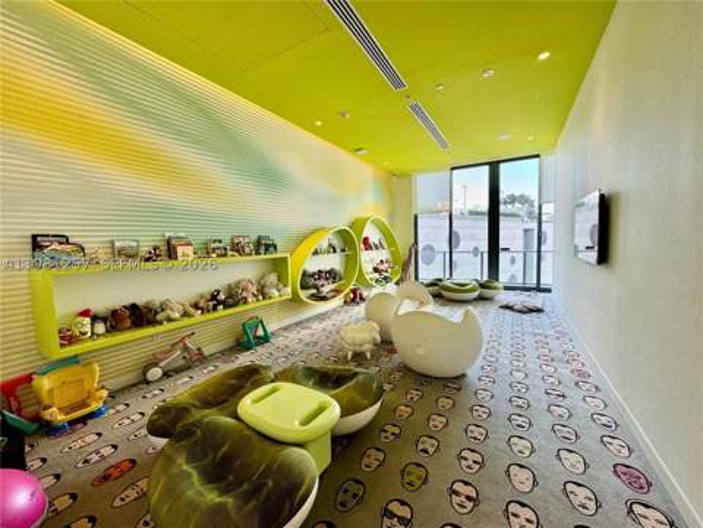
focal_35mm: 14
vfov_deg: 85.7
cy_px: 264
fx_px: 284
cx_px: 352
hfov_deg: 102.1
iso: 80
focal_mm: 2.22
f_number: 2.2
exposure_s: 1/120
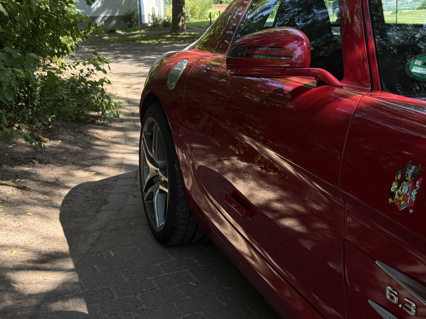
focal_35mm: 48
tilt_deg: -14.3
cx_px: 213
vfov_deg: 30.3
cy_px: 160
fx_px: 591
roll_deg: +1.9
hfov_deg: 39.7
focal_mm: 6.76
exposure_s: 1/513
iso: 100
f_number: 1.78
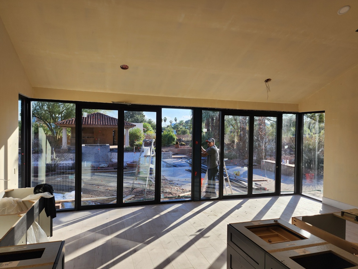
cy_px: 138
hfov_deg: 71.6
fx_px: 248
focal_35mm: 24
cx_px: 185
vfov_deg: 56.8
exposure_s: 1/303
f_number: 1.8
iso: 12
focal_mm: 6.4
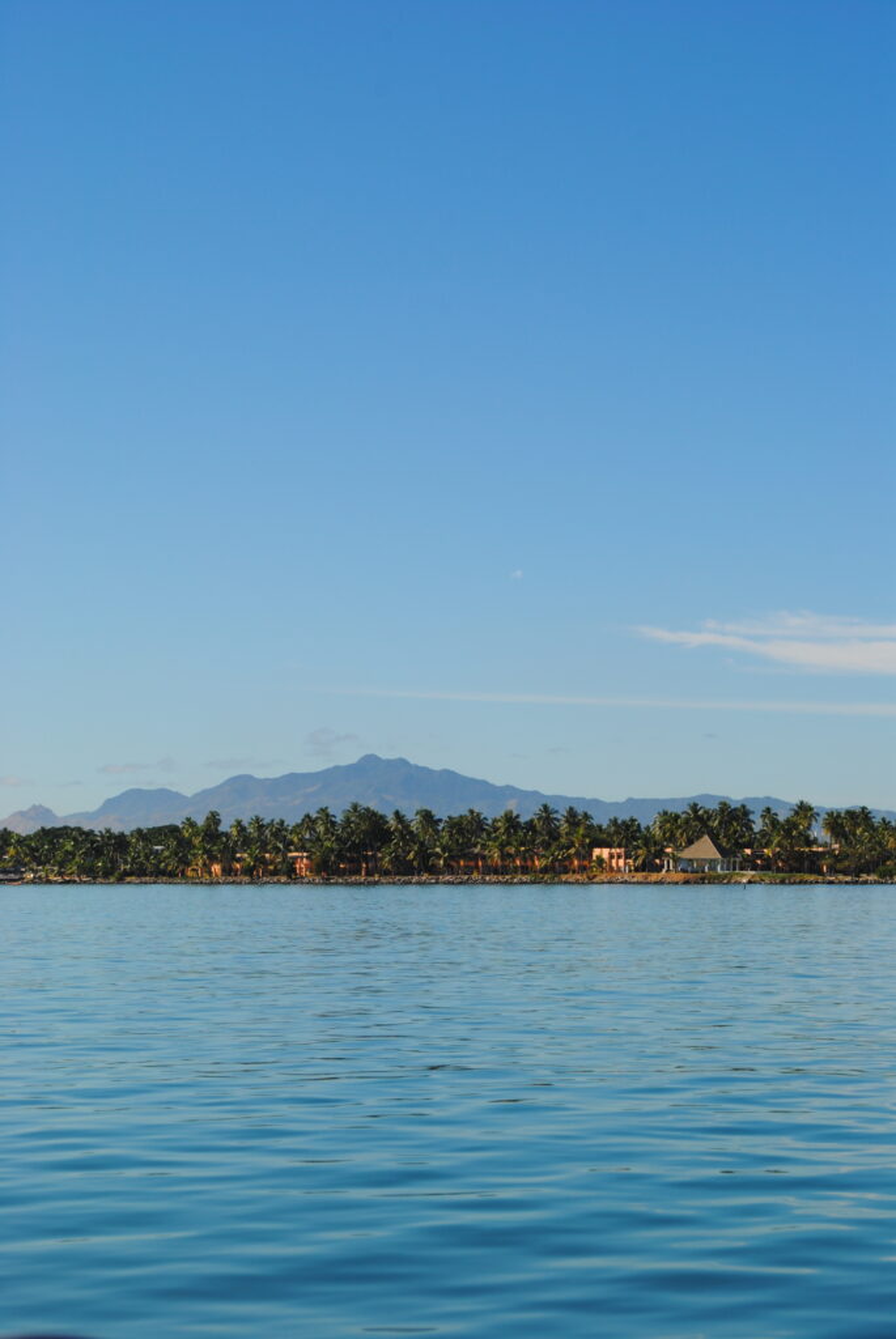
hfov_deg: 16.6
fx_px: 3073
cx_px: 448
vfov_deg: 24.6
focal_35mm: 82
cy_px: 670
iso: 100
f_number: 9
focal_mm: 55
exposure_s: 1/320
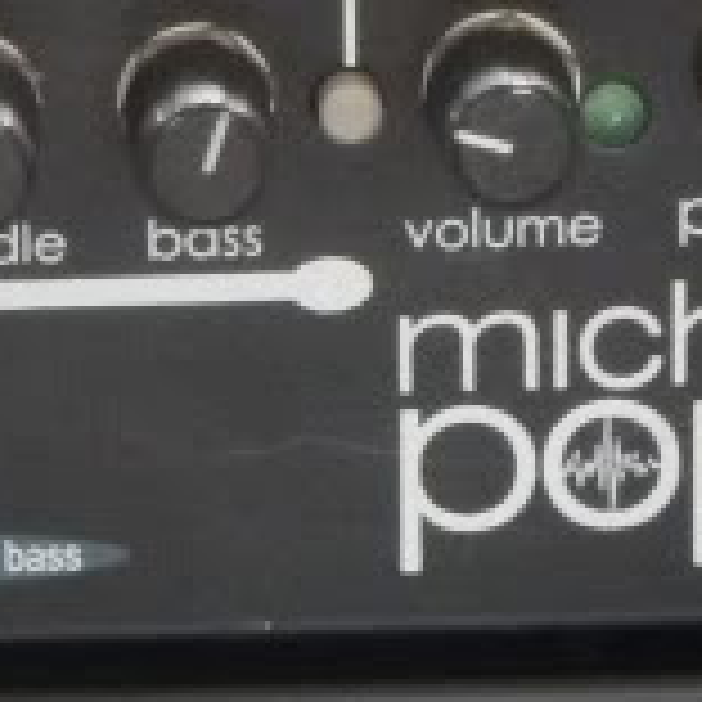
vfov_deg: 3.2
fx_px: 12550
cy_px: 558
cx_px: -274
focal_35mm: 547
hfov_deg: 3.2
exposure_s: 1/2
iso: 800
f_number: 5.1
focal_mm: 21.7
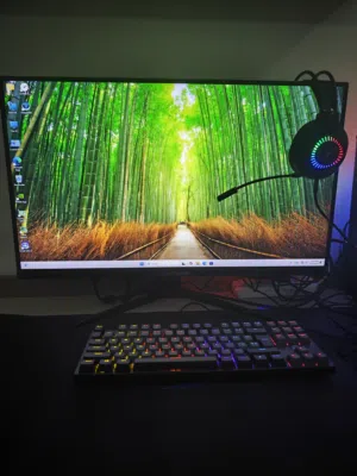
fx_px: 316
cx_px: 178
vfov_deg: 73.9
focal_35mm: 23
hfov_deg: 58.9
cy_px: 238
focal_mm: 8.7
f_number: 1.9
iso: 640
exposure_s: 1/50
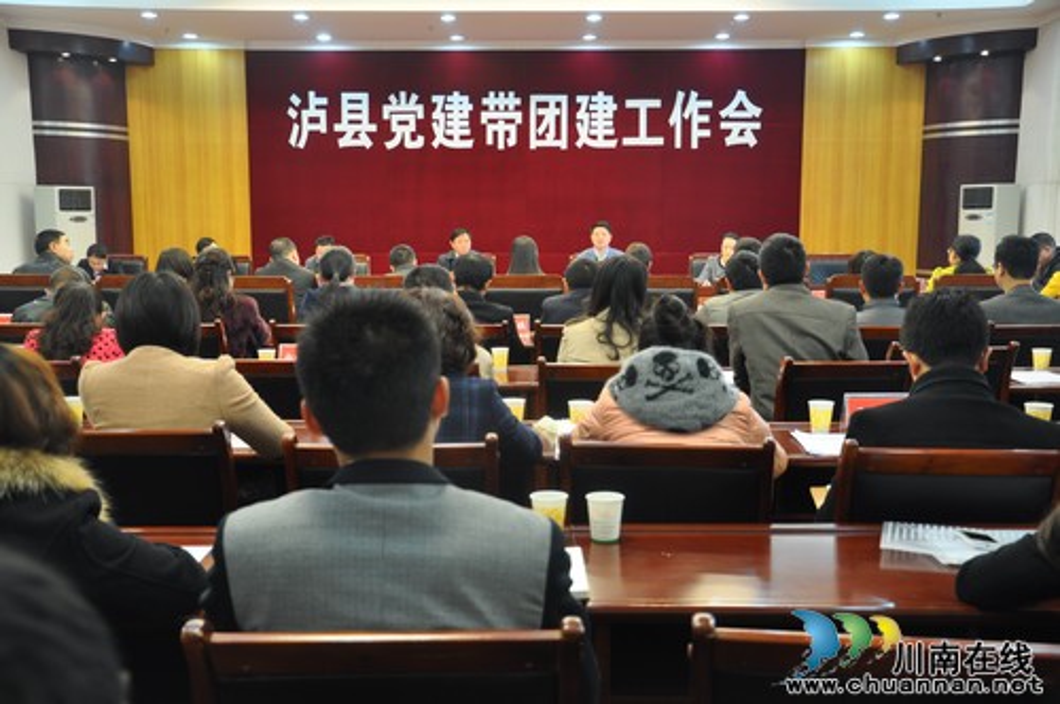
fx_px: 1147
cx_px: 530
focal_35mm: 39
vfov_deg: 34.1
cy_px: 352
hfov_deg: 49.6
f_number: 4.5
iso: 400
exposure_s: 1/20
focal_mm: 26
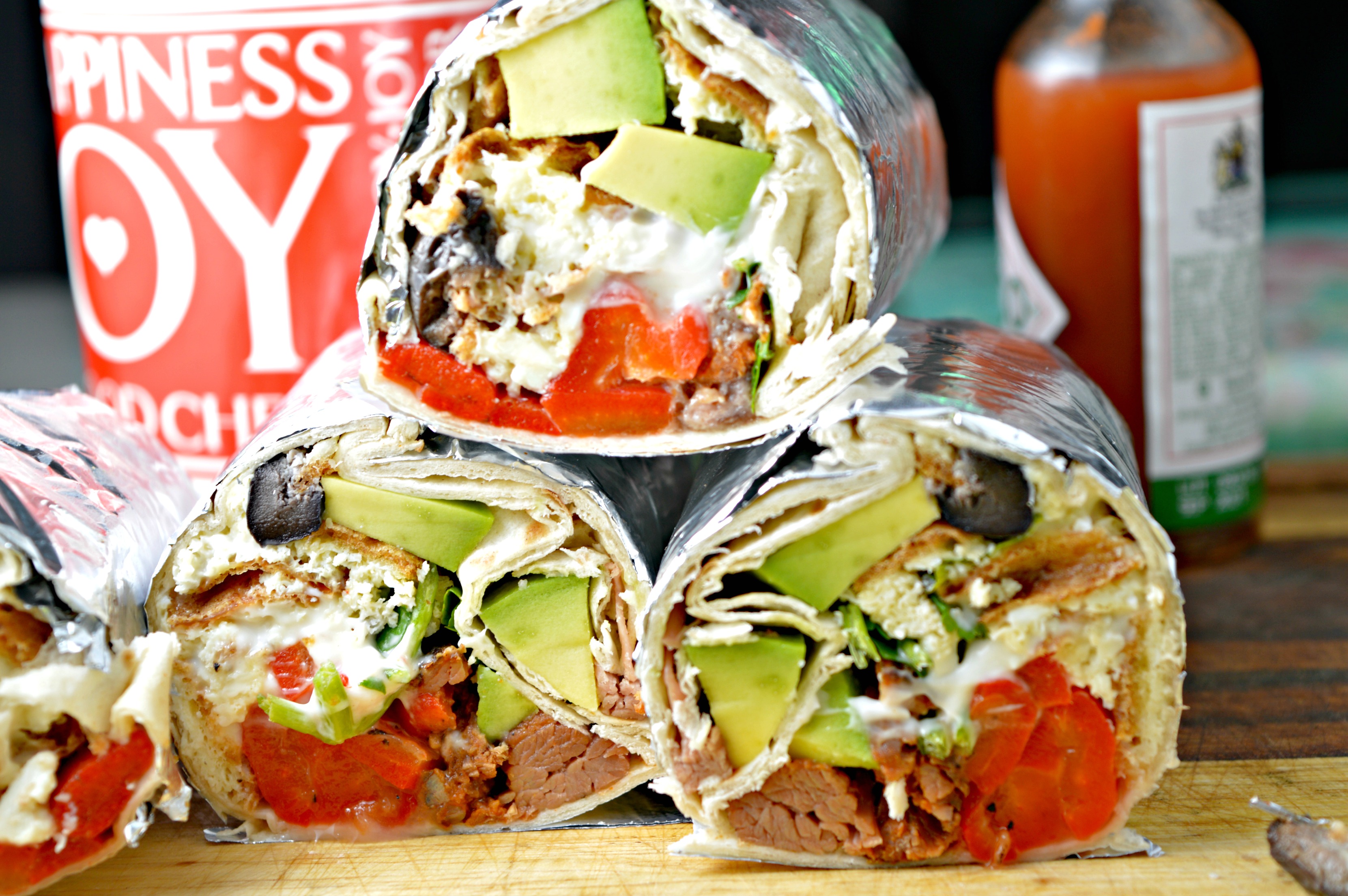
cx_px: 674
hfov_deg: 24.6
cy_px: 448
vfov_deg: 16.5
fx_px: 3086
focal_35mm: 82
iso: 100
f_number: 5.6
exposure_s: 1/25
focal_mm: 55
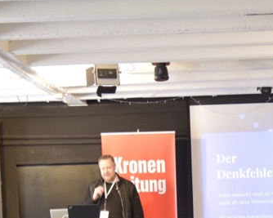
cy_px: 237
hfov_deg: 16.2
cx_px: 213
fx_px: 953
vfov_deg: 12.8
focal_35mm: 118
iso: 2000
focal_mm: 35
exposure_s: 1/20
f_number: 4
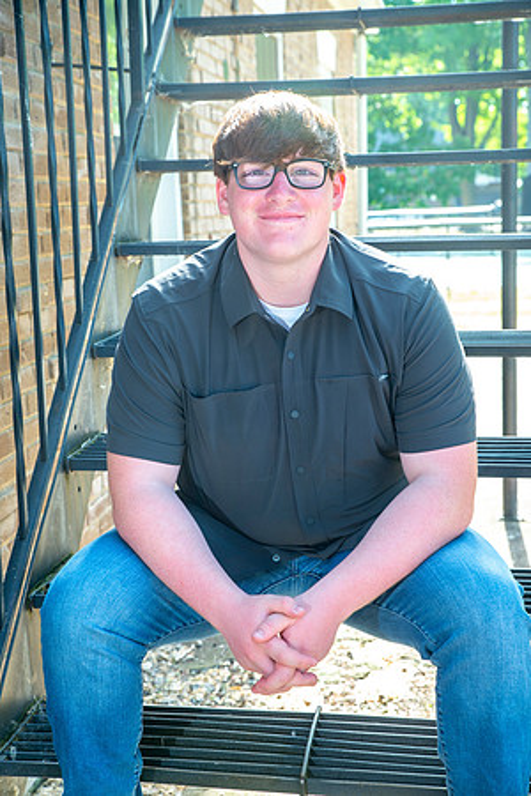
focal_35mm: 55
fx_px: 1217
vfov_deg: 36.2
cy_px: 398
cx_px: 266
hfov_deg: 24.6
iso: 320
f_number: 7.1
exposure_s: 1/100
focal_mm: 55
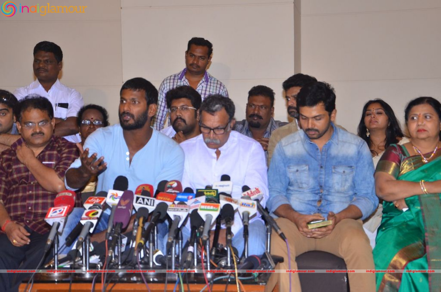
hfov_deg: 27.0
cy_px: 146
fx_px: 917
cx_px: 220
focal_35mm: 75
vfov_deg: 18.1
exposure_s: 1/160
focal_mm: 50
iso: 1100
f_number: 6.3
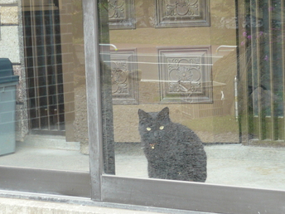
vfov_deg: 12.2
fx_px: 996
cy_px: 127
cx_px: 152
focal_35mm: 121
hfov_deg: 16.3
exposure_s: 1/80
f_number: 3.7
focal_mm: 10.2
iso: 100
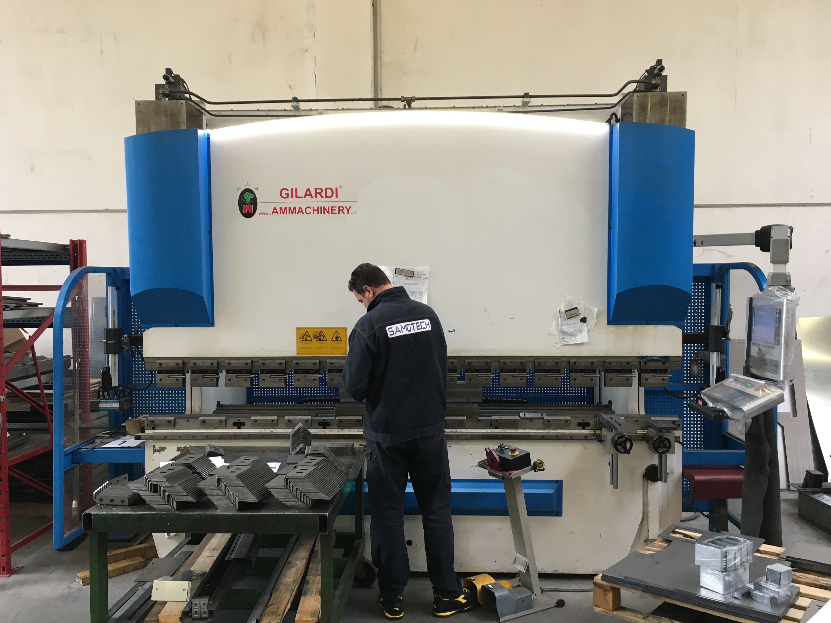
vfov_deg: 48.2
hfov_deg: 61.7
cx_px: 416
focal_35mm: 29
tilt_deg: -1.0
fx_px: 696
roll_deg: +0.3
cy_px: 312
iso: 80
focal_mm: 4.15
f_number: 2.2
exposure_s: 1/33
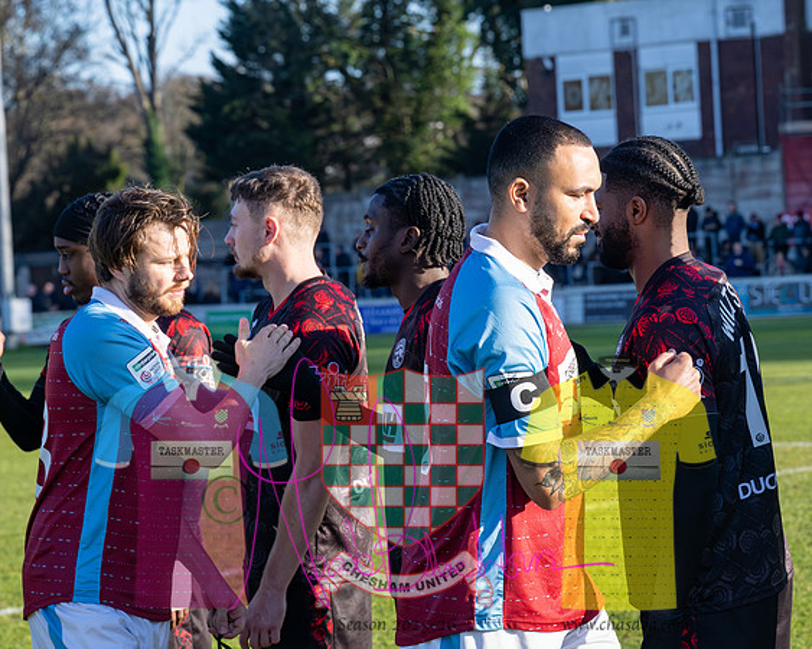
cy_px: 295
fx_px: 3231
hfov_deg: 14.3
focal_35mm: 134
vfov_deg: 11.5
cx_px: 420
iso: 500
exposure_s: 1/3200
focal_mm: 70
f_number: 5
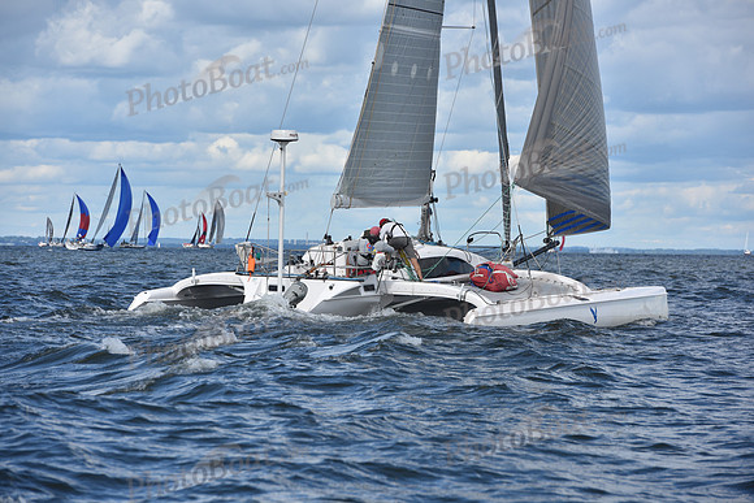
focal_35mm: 200
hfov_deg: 10.3
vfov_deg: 6.9
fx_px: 4190
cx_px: 377
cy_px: 252
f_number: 9
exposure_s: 1/1000
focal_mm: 200
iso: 250
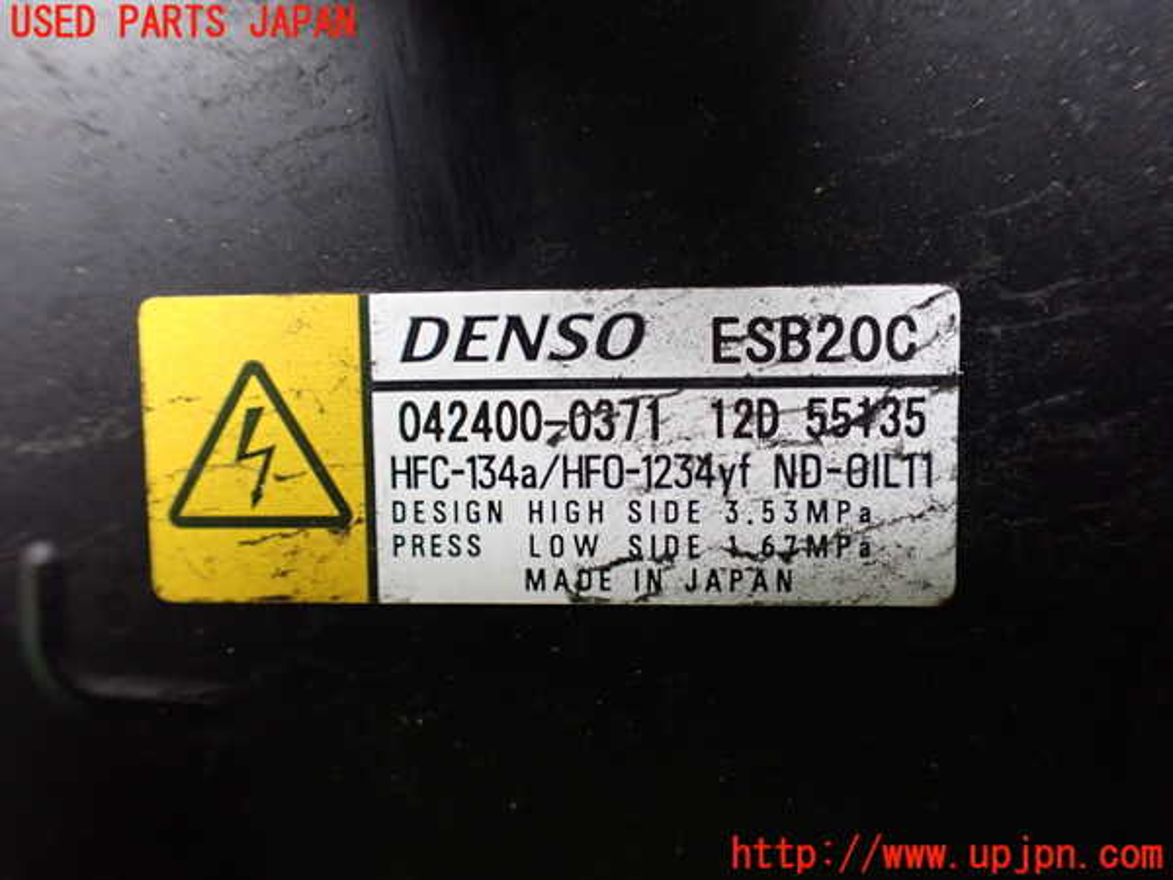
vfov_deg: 46.8
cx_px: 586
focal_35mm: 30
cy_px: 440
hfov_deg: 60.0
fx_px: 1017
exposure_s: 1/60
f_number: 2.3
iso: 800
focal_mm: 5.4
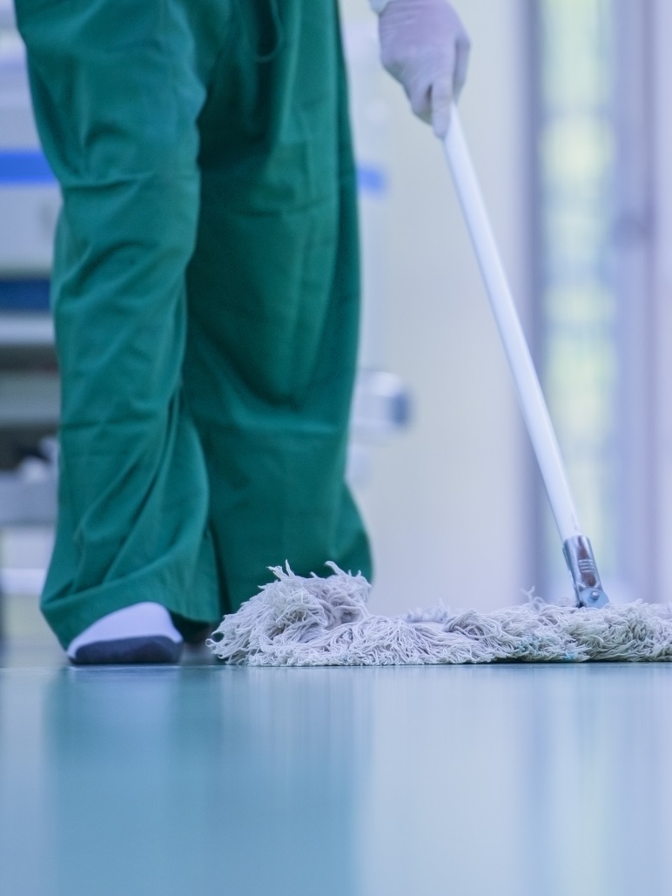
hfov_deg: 4.0
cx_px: 637
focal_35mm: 374
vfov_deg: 5.3
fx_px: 9679
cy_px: 357
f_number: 3.5
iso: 400
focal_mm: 200
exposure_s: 1/250
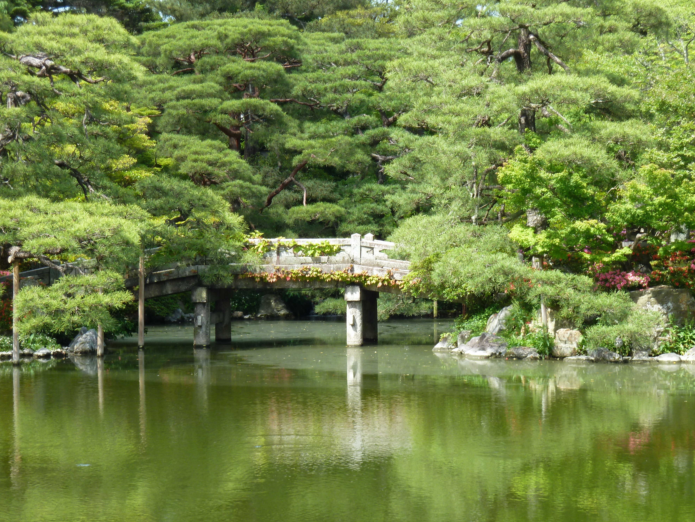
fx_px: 2249
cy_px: 262
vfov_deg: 13.2
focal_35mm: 112
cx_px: 346
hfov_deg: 17.6
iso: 80
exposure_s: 1/100
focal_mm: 18.2
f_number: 4.4
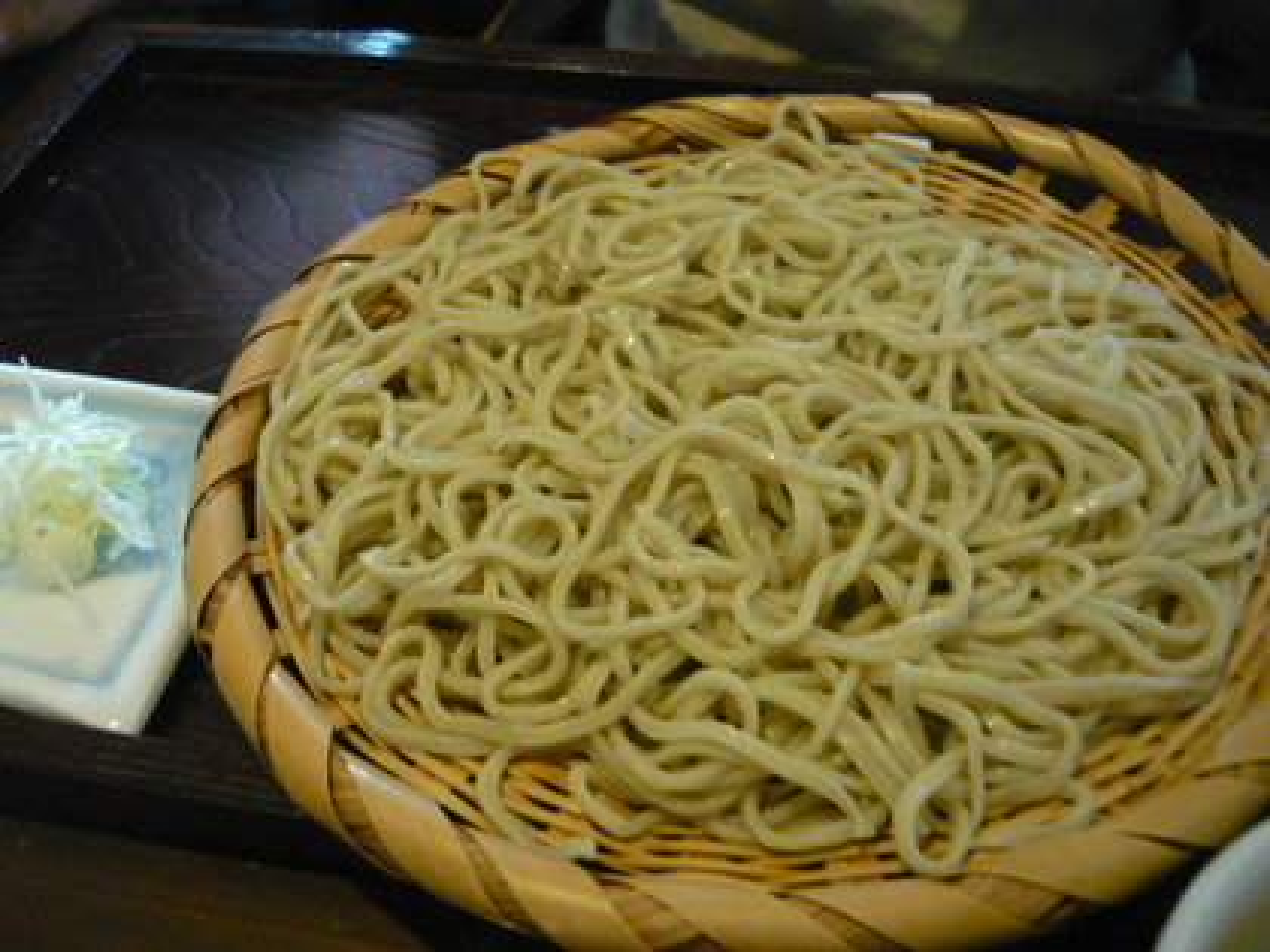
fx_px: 1211
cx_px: 635
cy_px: 476
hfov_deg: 55.4
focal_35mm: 33
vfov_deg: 42.9
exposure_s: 1/10
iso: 400
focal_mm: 5.5
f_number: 2.8
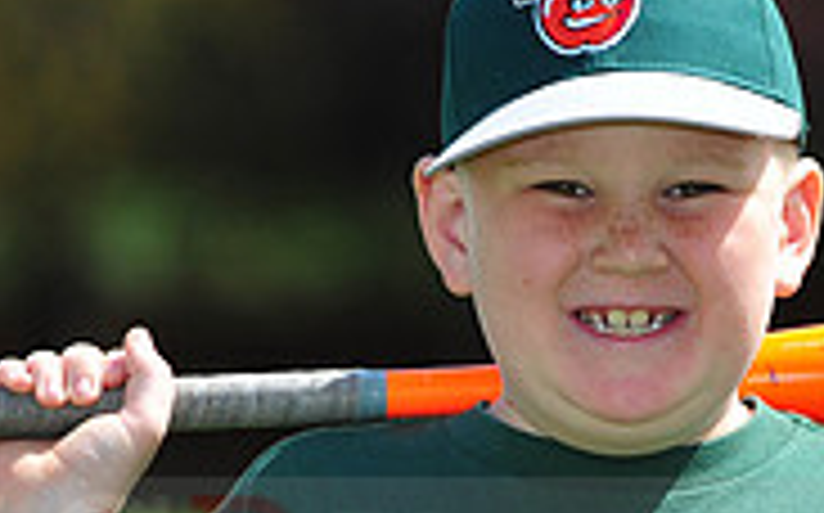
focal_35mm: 565
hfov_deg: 3.7
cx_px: 639
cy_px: 536
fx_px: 12676
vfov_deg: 2.3
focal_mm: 175
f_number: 5
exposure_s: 1/2000
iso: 400
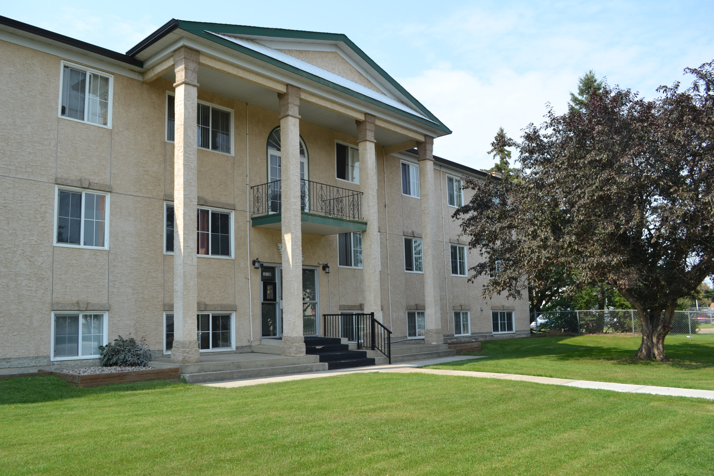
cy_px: 238
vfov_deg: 43.6
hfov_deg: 61.9
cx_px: 357
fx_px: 595
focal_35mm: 30
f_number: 7.1
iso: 100
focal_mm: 20
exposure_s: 1/200
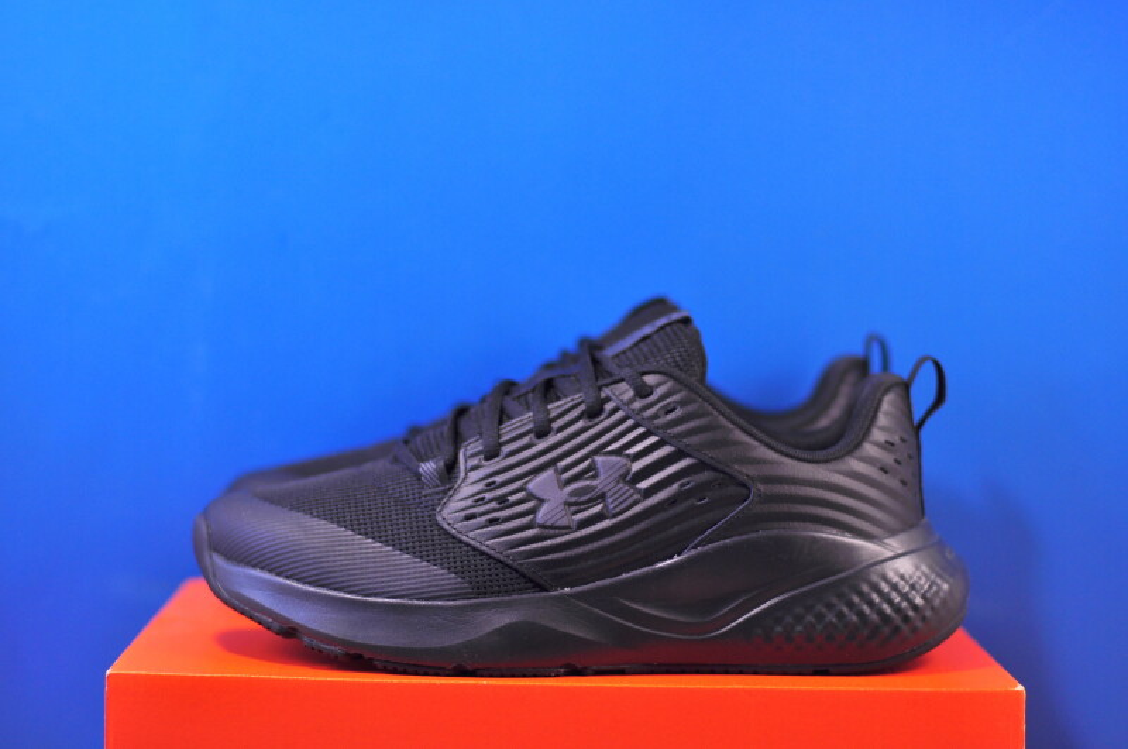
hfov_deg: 27.0
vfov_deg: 18.1
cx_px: 564
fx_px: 2347
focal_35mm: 75
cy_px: 374
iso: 250
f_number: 2
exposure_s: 1/320
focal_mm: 50
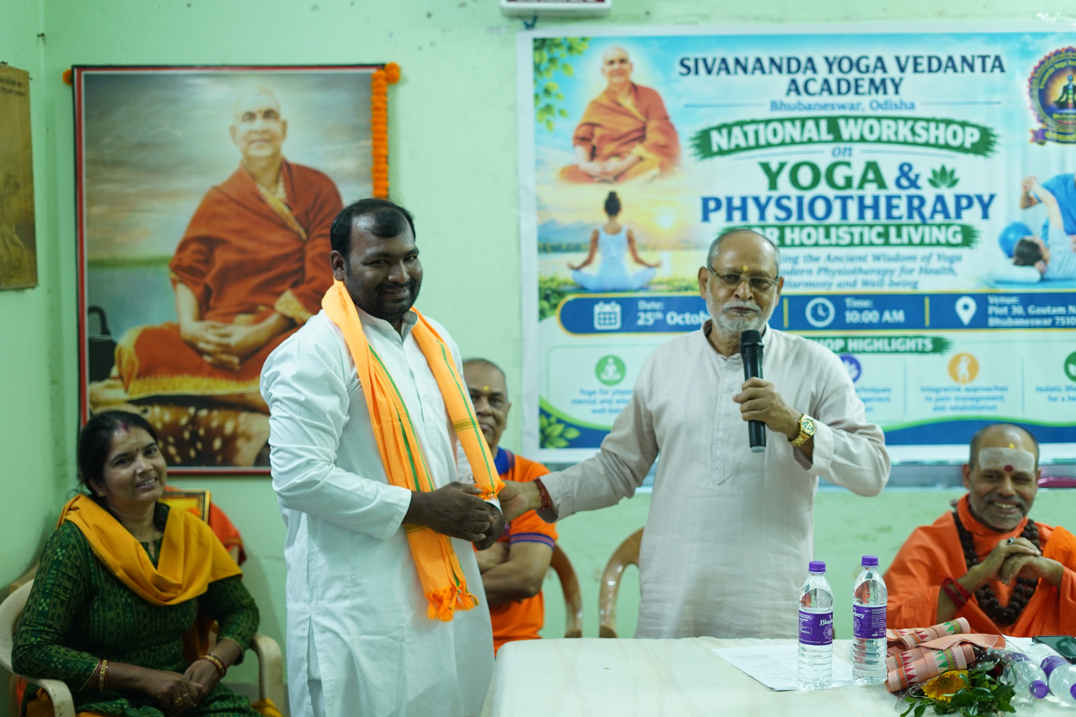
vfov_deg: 27.0
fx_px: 1494
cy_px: 358
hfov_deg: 39.6
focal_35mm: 50
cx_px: 538
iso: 1600
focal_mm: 50
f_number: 2.2
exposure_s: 1/100
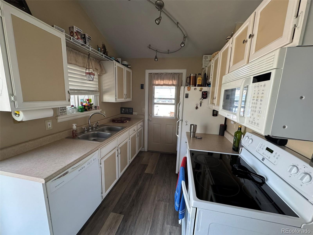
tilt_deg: -11.3
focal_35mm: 14
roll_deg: -1.2
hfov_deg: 102.1
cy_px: 118
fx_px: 127
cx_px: 156
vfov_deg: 85.7
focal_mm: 2.22
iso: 320
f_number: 2.2
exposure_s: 1/82
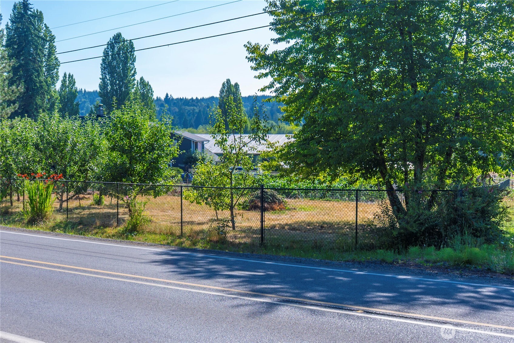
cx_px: 257
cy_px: 172
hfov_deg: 58.7
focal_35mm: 32
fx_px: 457
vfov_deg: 41.2
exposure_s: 1/160
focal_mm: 32
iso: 80
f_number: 7.1
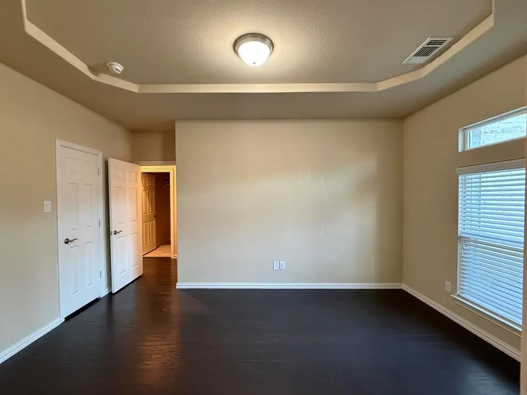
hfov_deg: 98.1
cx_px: 256
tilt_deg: -0.9
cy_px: 202
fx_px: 228
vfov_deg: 81.7
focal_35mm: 15
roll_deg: +0.1
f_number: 2.2
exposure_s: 1/60
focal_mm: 2.22
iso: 640
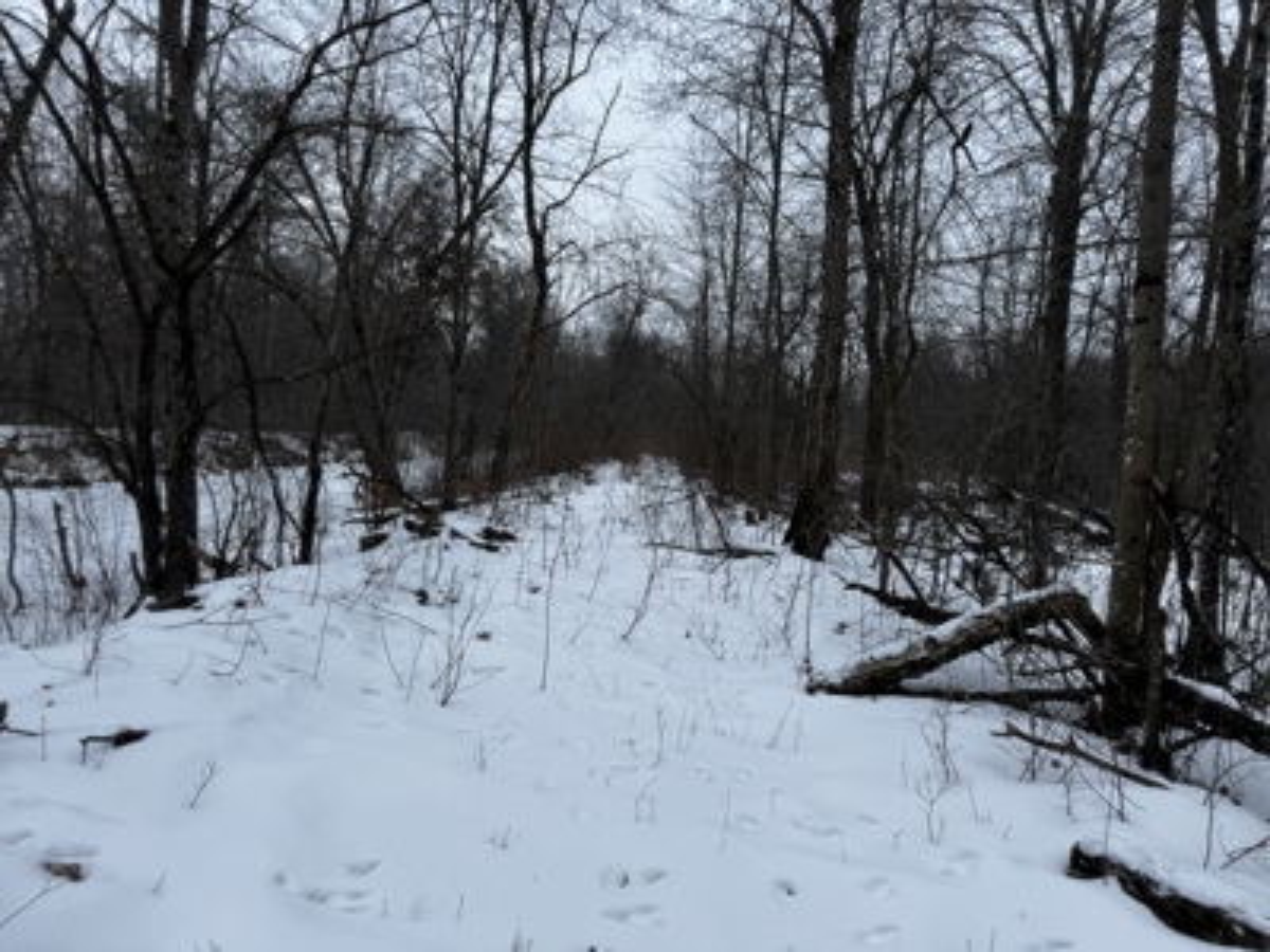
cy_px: 476
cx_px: 635
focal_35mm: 24
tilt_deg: -4.7
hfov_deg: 71.6
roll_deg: -3.7
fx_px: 881
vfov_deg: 56.8
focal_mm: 6.76
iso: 80
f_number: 1.78
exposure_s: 1/1076
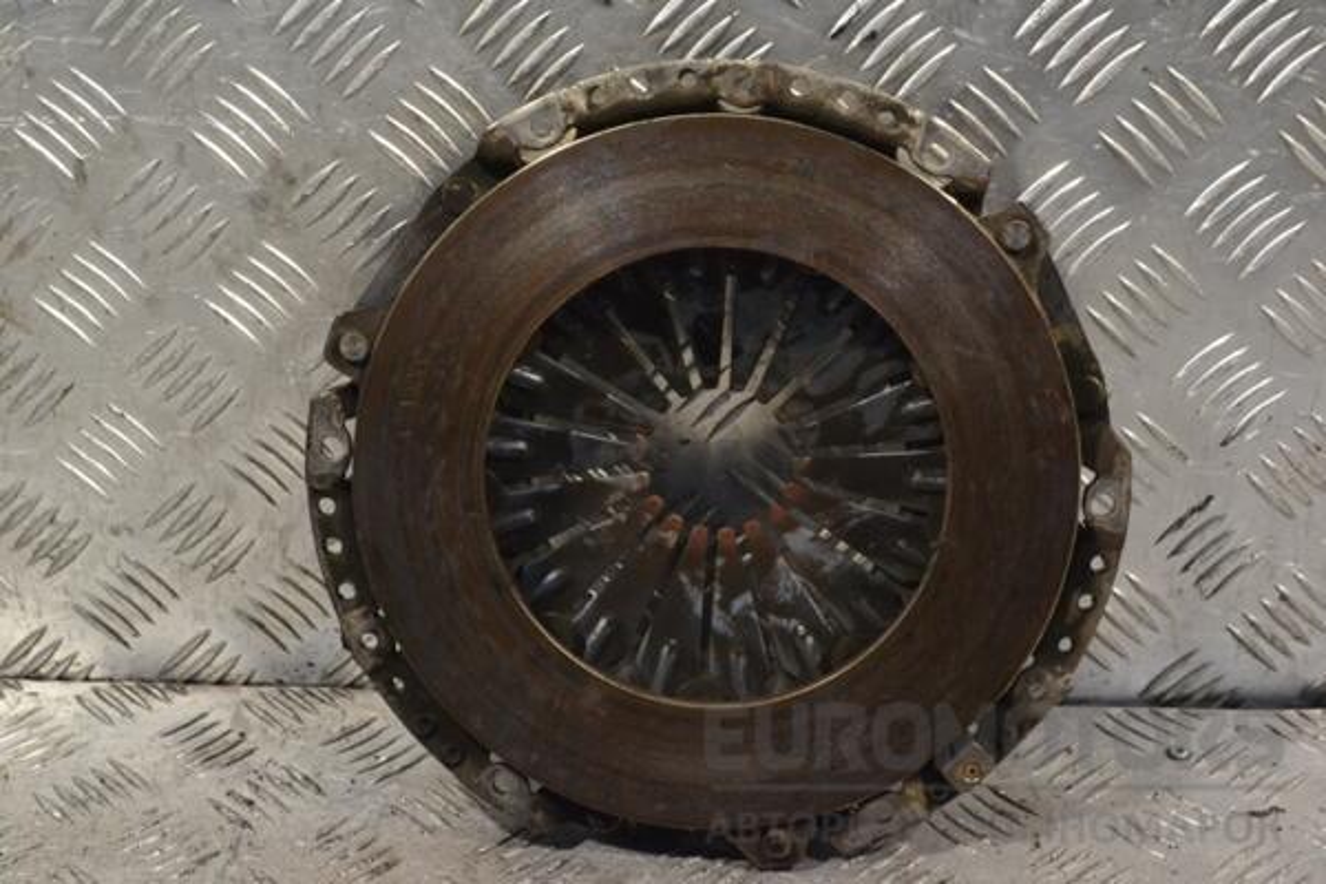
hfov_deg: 29.2
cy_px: 442
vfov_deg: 19.7
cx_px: 663
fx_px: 2541
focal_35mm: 69
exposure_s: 1/250
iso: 3200
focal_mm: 46
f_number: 8
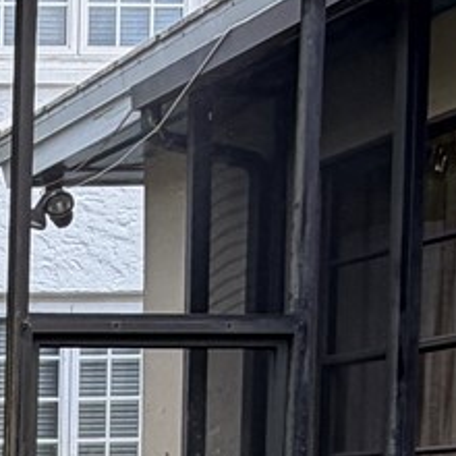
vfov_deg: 17.9
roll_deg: +1.5
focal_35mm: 90
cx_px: -543
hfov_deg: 14.6
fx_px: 1341
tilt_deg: -3.8
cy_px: 618
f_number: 2.2
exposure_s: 1/121
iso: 50
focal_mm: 2.22
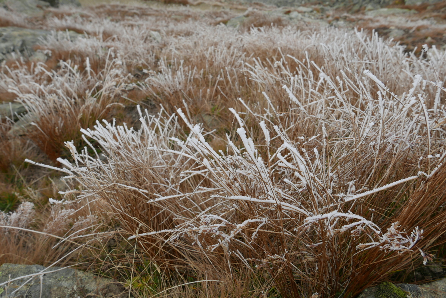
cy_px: 149
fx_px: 298
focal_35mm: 24
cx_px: 223
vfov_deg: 53.2
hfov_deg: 73.7
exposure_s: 1/400
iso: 200
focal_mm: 10.9
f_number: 5.6
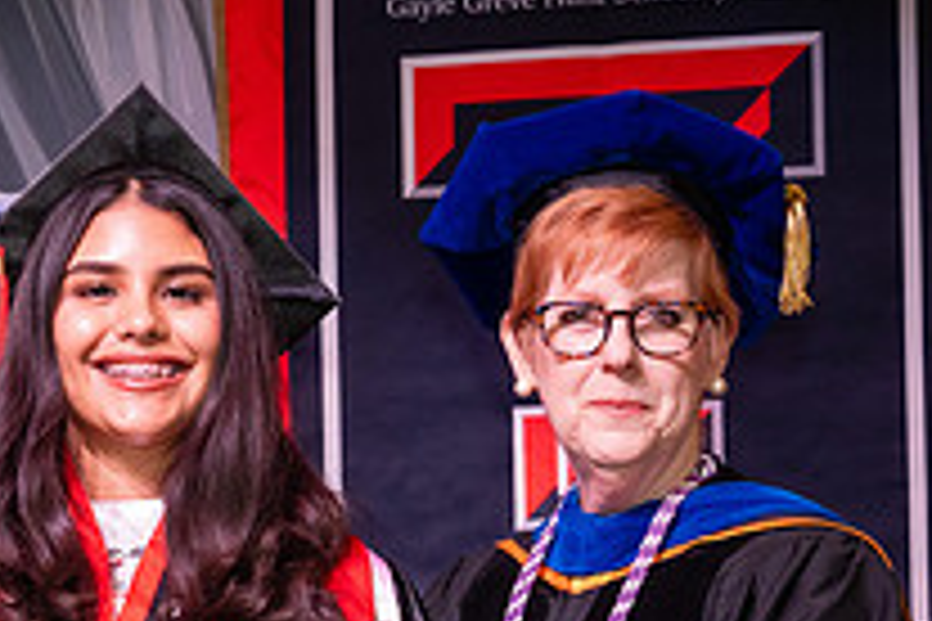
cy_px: 694
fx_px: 4970
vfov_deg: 7.1
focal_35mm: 192
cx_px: -117
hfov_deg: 10.6
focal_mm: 54
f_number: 5.6
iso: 1250
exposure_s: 1/160
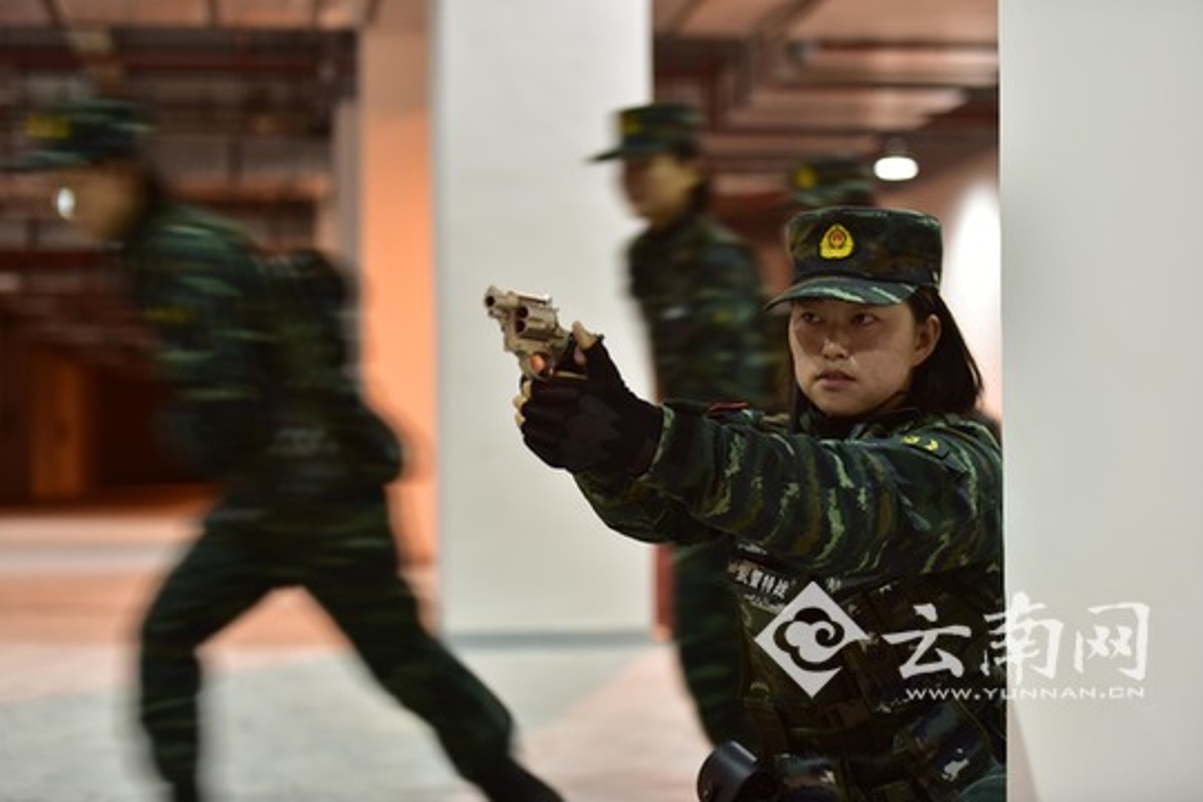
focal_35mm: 70
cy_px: 401
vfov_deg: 19.5
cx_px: 602
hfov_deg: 28.8
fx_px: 2339
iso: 400
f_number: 2.8
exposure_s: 1/40
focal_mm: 70
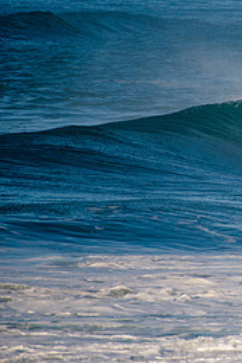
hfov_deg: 1.2
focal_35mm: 1113
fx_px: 11222
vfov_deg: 1.9
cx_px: 389
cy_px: 136
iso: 140
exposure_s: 1/1600
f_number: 5.6
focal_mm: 500
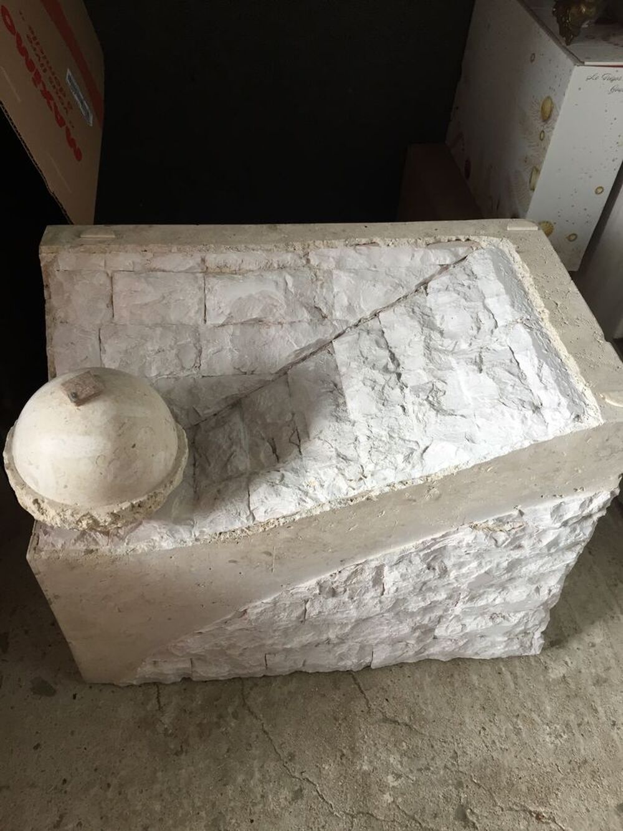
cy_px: 416
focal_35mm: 29
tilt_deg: -46.5
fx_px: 696
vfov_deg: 61.7
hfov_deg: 48.2
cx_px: 312
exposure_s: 1/33
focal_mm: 4.15
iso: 32
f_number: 2.2
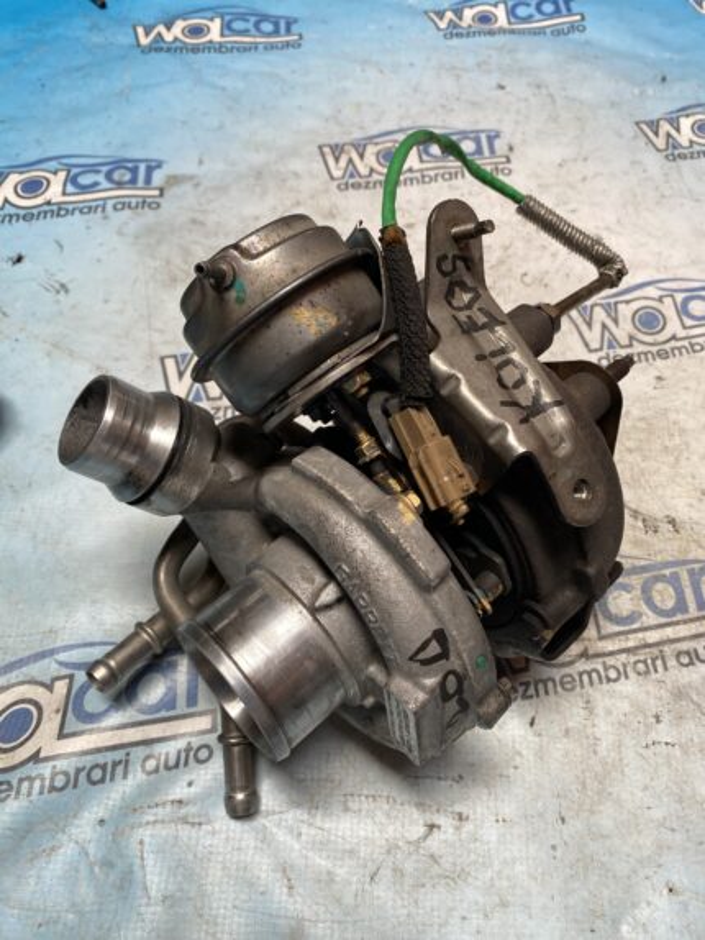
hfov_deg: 53.1
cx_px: 352
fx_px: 706
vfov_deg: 67.3
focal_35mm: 26
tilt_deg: -62.2
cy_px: 470
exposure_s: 1/100
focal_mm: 4.25
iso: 64
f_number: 1.8
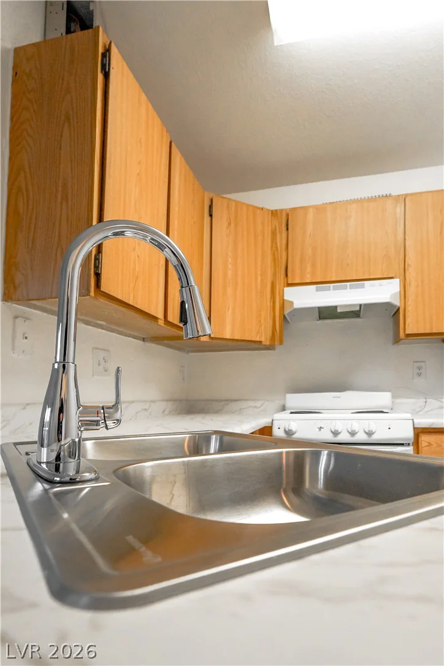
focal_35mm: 18
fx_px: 333
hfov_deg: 67.4
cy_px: 333
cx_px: 222
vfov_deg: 90.0
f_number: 4
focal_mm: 12
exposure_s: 1/160
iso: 1600
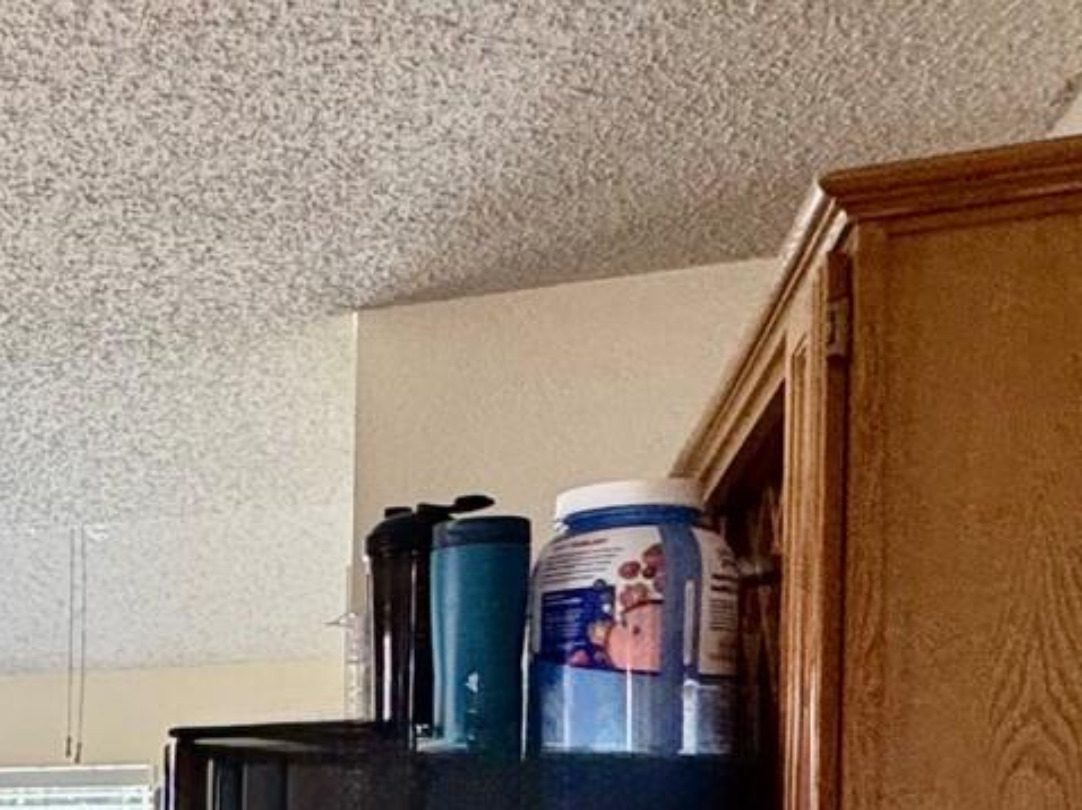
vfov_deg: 22.7
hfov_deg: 25.3
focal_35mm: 60
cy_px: 939
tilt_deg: -1.1
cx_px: -493
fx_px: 1874
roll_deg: +0.1
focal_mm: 2.22
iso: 250
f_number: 2.2
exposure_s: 1/120
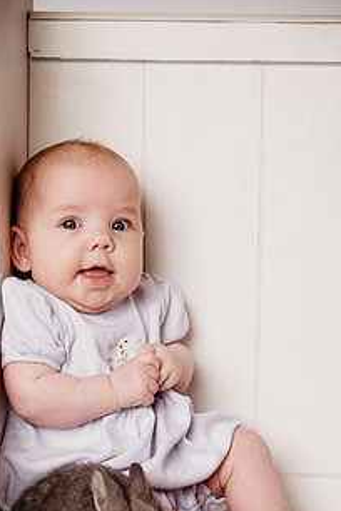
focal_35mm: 97
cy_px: 367
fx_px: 1378
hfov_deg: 14.1
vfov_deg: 20.9
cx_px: 164
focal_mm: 66
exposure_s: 1/200
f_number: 4
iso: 100
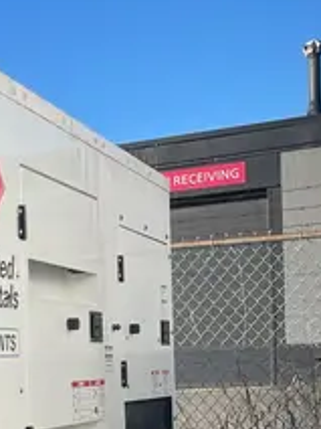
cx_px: -212
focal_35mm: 90
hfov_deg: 14.8
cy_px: 428
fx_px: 1113
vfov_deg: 21.0
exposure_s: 1/2353
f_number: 1.6
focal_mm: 4.2
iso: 32
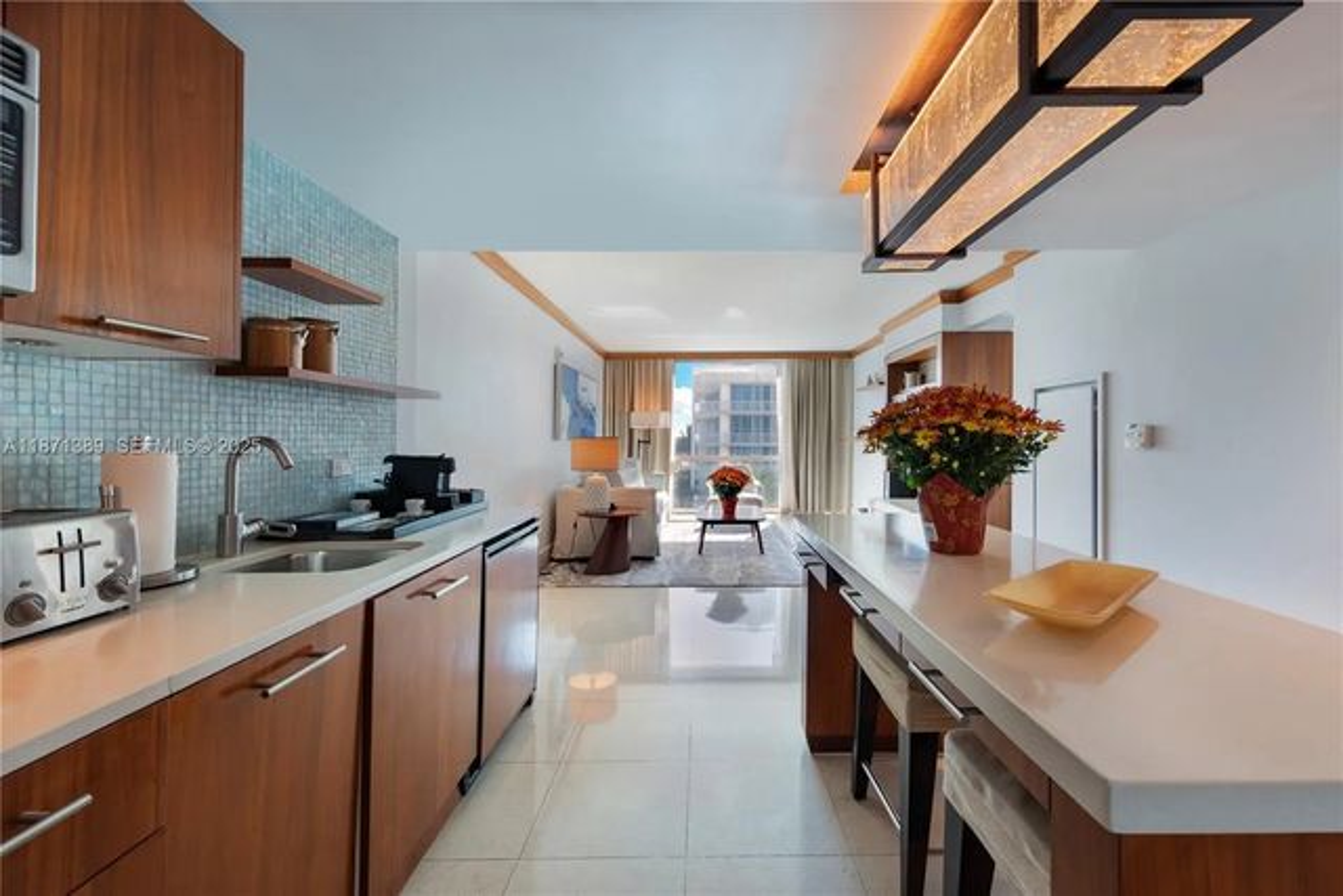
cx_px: 672
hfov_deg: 104.2
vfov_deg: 81.2
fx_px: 522
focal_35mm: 14
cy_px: 448
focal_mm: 14
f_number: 9
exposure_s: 1/320
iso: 500
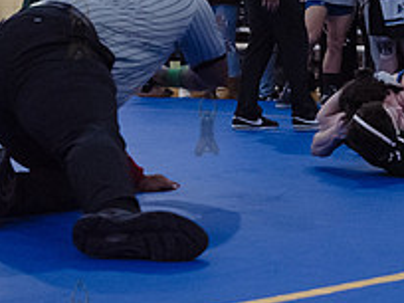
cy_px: 25
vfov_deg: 11.2
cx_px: 461
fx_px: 1529
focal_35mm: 131
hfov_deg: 14.6
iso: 8000
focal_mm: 48
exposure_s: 1/400
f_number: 3.2
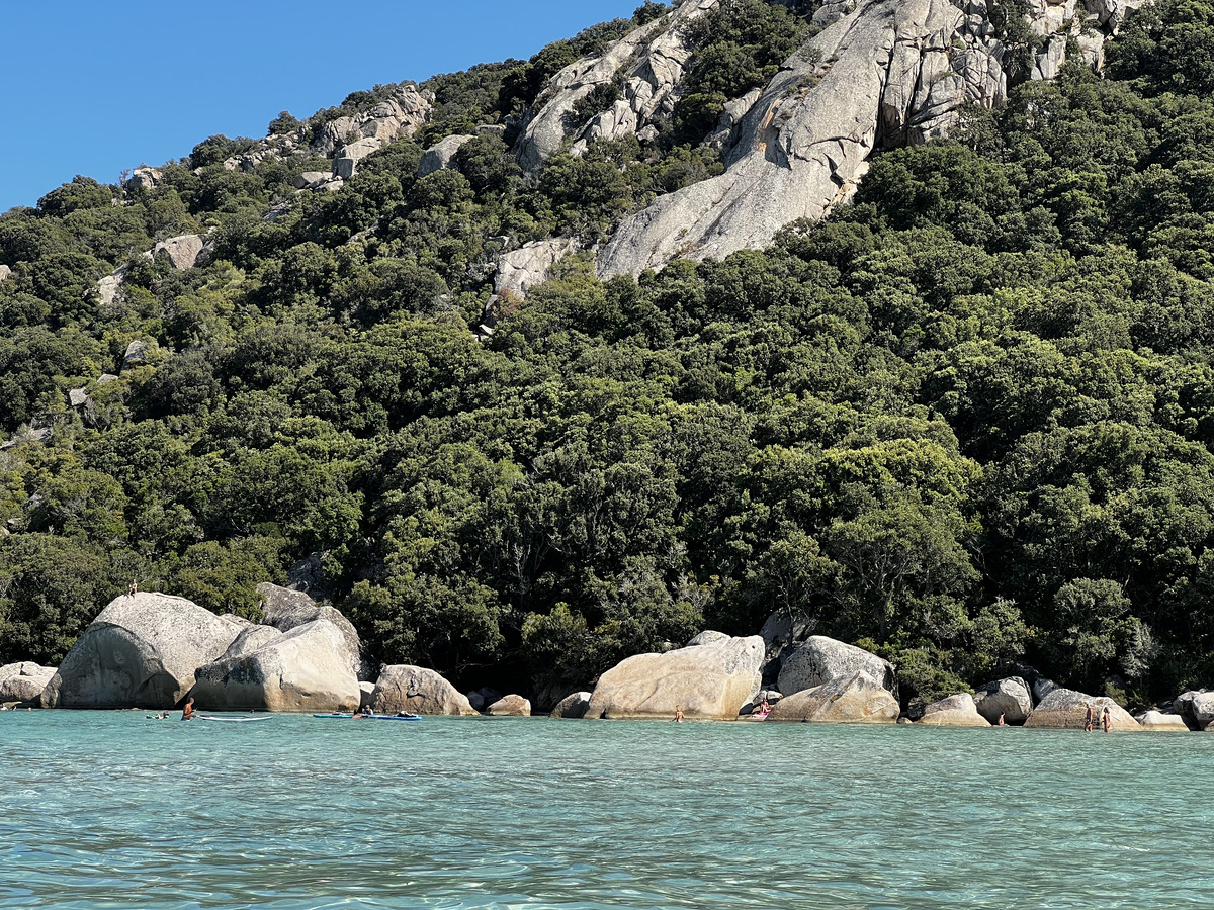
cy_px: 455
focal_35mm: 77
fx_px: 2700
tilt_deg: +6.7
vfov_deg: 19.1
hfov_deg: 25.3
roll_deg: -1.7
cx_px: 607
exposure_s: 1/392
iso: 32
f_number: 2.8
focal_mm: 9
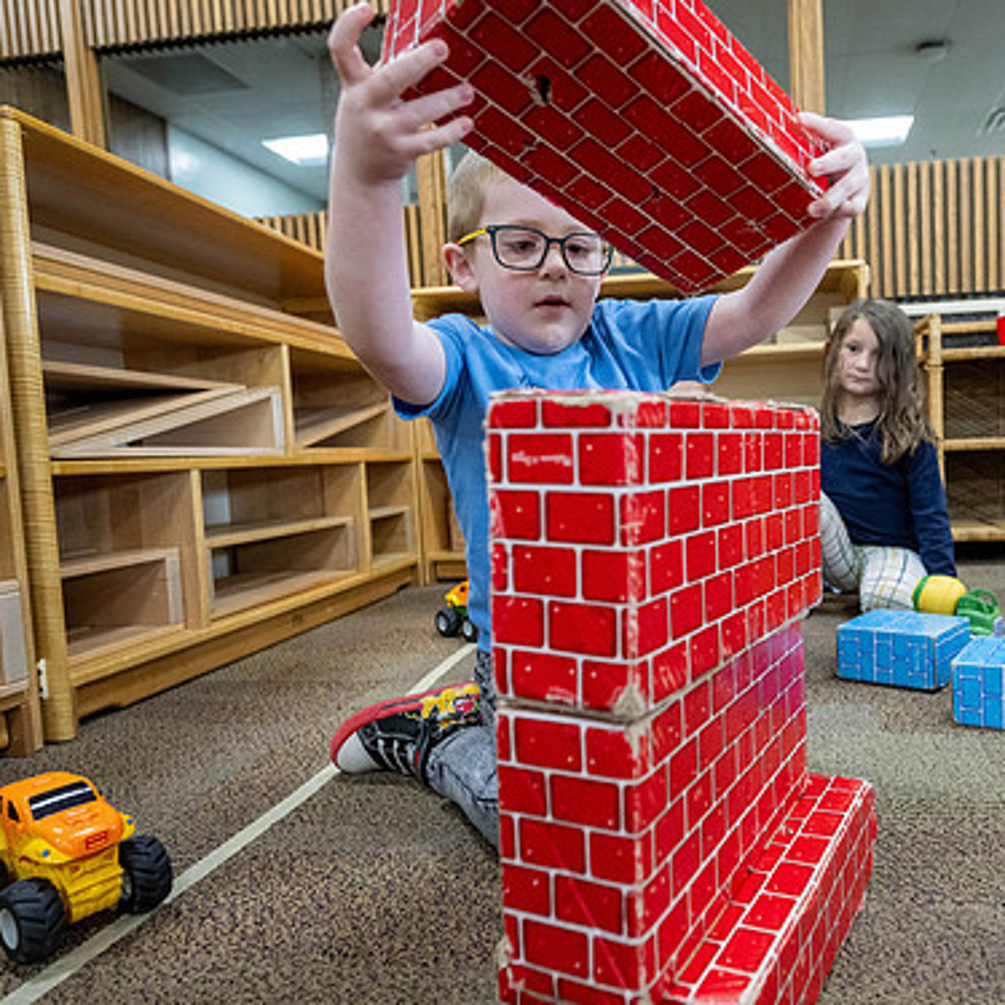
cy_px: 513
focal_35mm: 25
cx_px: 694
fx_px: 821
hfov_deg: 60.9
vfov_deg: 62.9
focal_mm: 19
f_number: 4
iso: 4000
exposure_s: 1/200
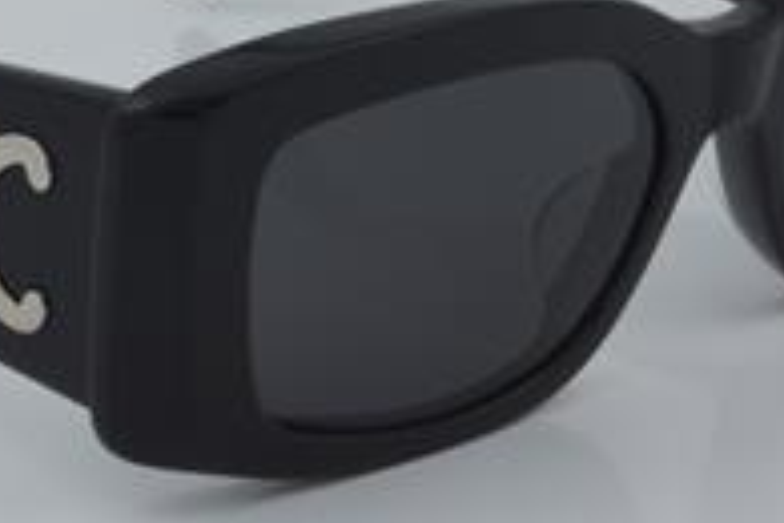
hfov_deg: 13.3
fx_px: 3354
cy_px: 161
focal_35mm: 154
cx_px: 293
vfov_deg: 8.9
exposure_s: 1/4
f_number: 32
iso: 100
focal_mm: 50
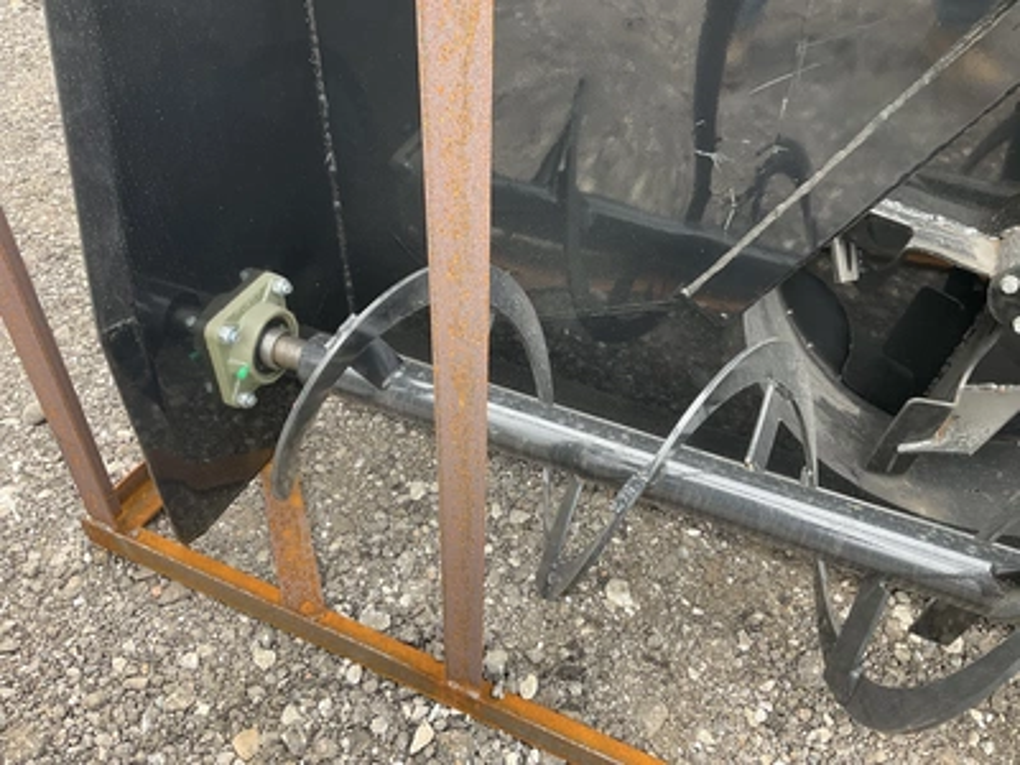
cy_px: 382
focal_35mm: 29
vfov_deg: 48.2
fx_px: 855
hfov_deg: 61.7
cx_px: 510
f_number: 1.8
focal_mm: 3
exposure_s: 1/122
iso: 40
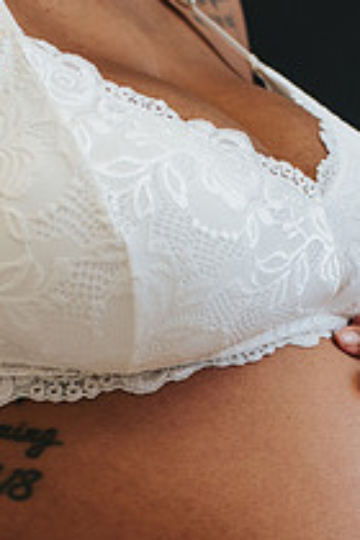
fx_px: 1695
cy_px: 491
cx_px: 198
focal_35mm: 113
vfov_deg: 17.8
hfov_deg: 12.1
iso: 400
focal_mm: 35
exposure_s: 1/125
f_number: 2.8
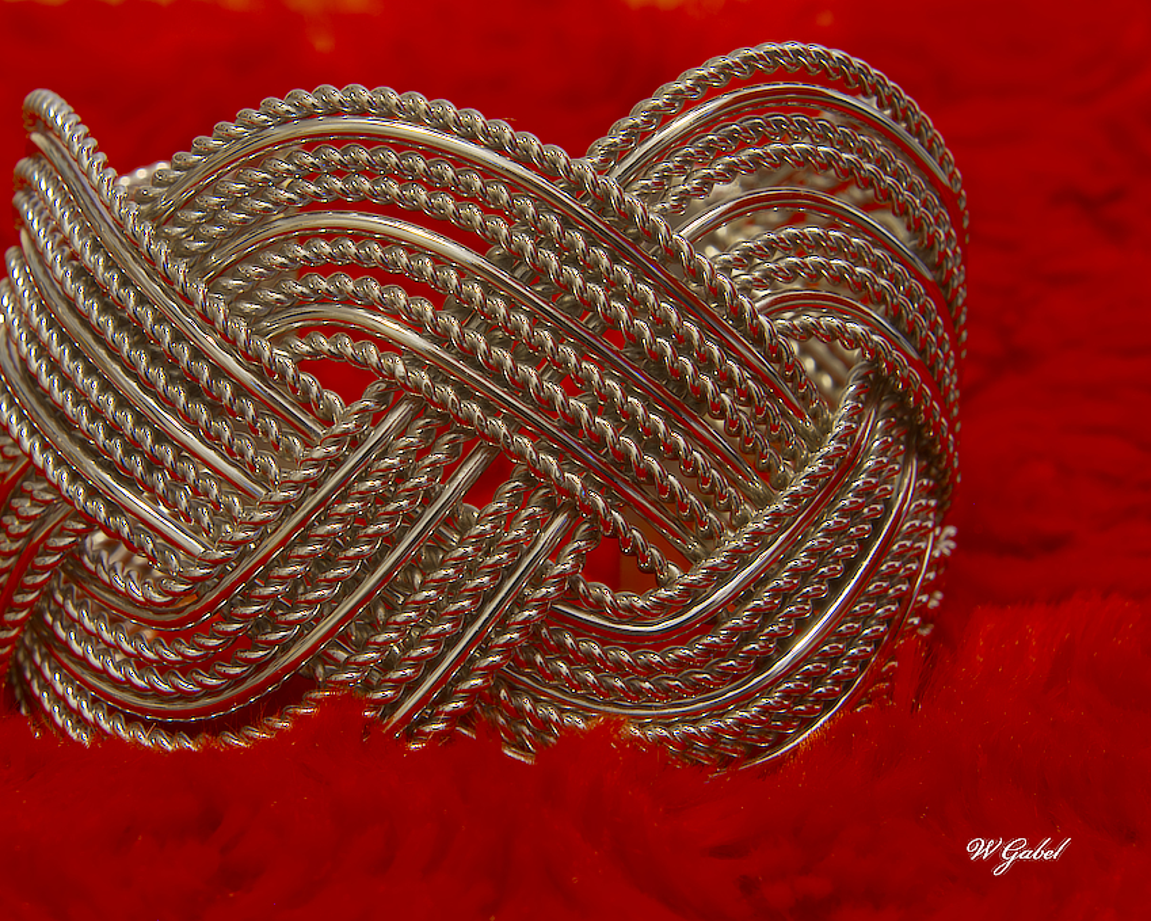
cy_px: 460
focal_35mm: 197
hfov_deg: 9.8
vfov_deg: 7.8
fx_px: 6710
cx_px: 461
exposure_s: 15
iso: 125
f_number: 20
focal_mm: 116
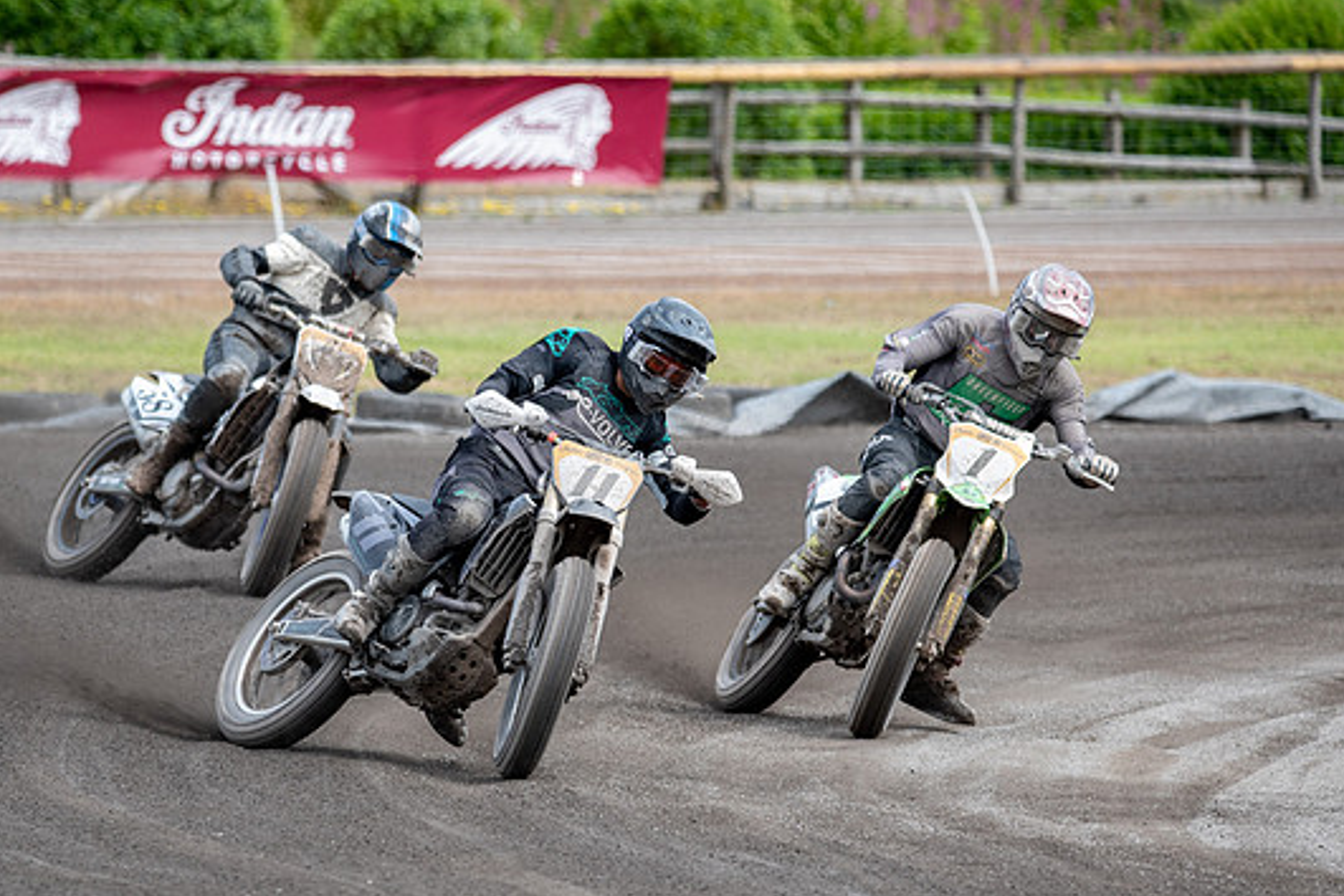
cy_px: 611
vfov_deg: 2.7
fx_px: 19001
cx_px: 465
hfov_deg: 4.1
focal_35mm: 509
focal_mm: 320
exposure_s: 1/400
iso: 200
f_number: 5.6
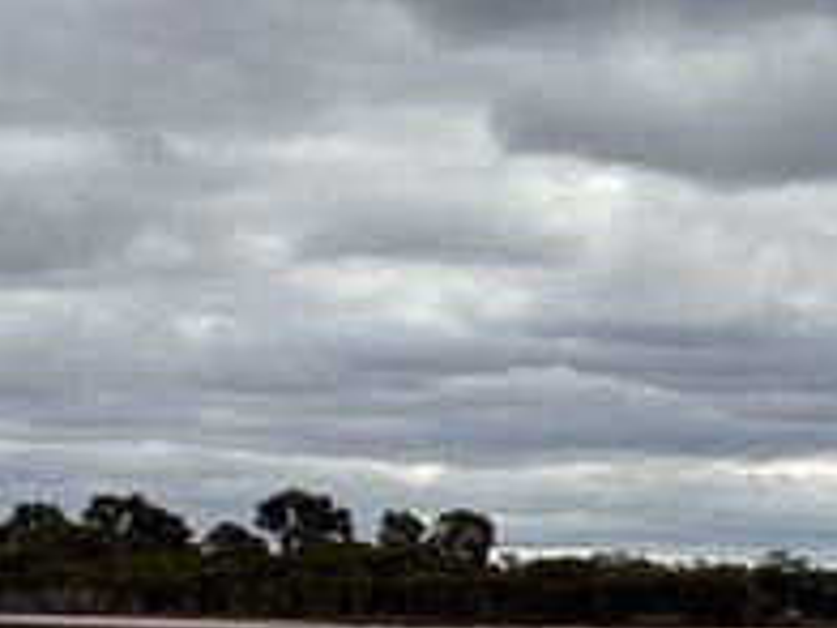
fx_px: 4618
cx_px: 508
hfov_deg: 10.4
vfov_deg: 7.6
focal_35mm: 191
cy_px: 1012
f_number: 1.6
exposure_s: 1/3115
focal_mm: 5.96
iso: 40
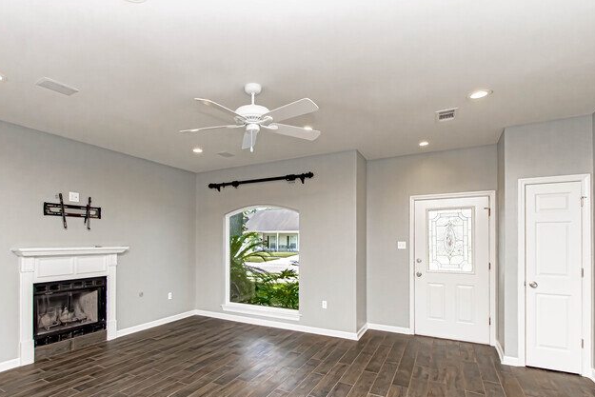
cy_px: 229
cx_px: 257
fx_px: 298
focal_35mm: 18
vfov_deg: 67.0
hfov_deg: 89.5
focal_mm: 10
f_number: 7.1
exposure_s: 1/125
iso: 500
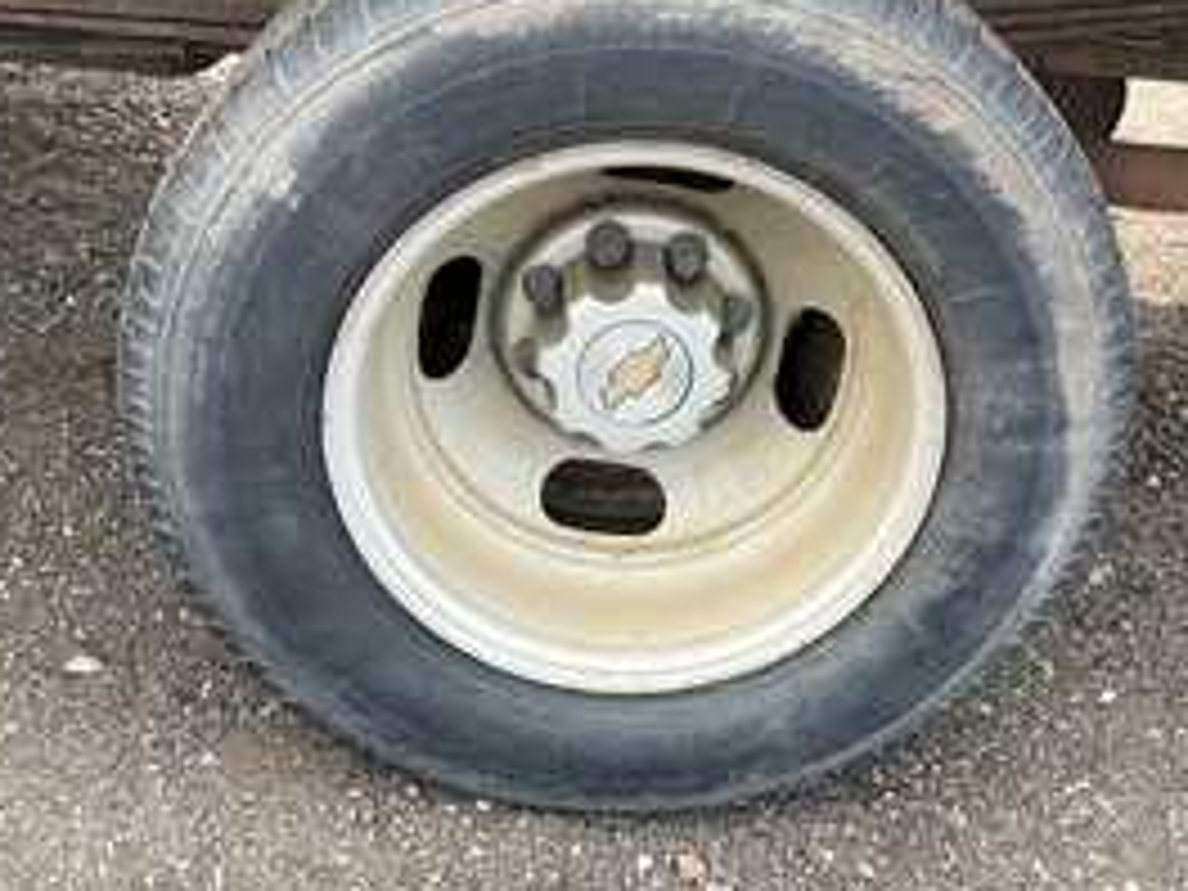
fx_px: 1510
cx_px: 693
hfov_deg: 42.8
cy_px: 364
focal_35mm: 44
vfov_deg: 32.8
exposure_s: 1/160
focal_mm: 3
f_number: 1.8
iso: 20
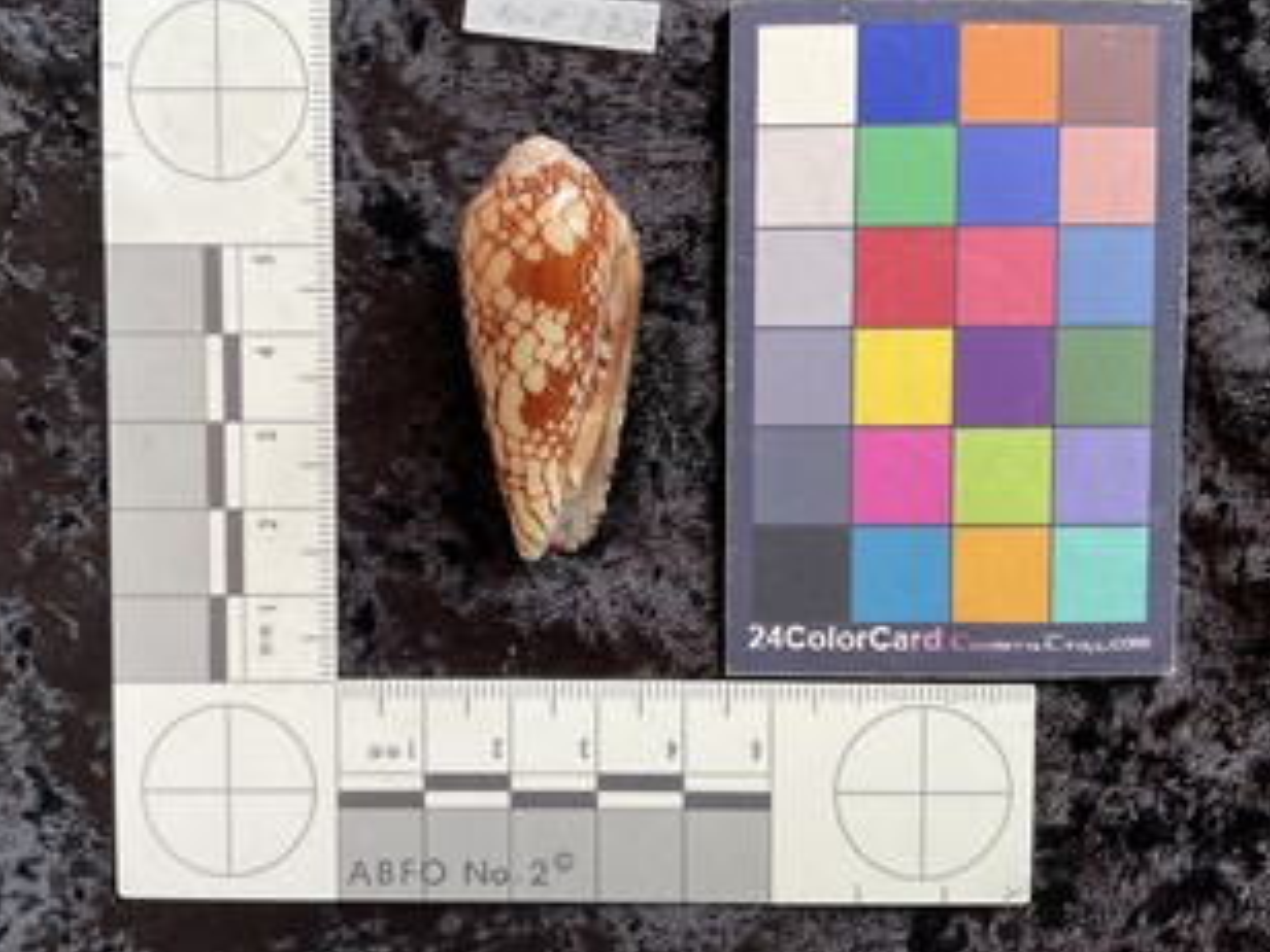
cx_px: 569
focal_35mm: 33
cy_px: 439
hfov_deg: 55.2
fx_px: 1211
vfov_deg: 42.9
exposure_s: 1/120
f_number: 1.8
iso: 40
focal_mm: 3
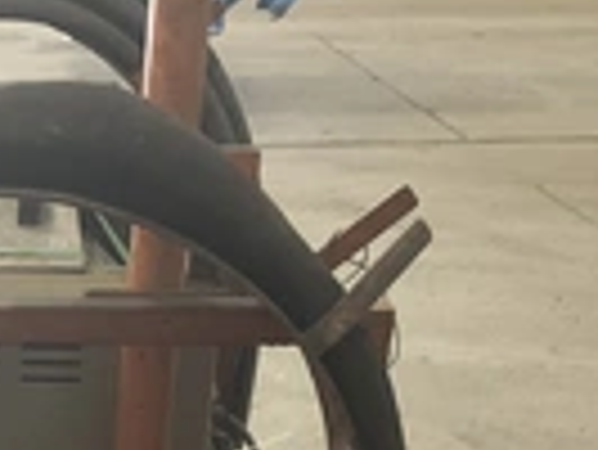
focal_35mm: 87
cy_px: 608
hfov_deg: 21.6
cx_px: -18
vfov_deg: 16.0
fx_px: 1504
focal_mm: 3
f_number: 1.8
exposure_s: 1/60
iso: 200
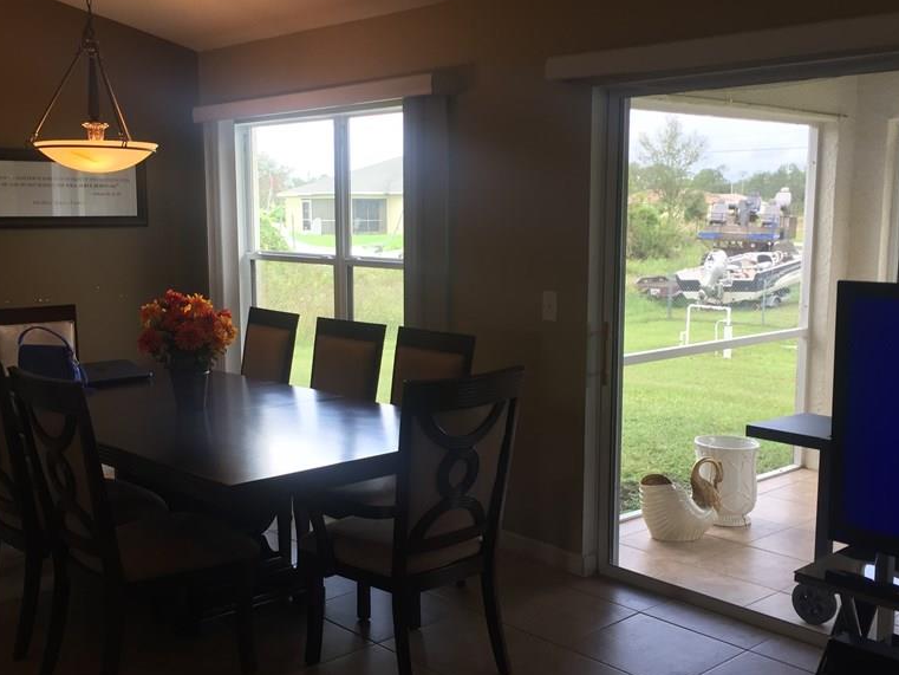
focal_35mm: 39
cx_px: 458
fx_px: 1013
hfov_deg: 47.9
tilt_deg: -7.0
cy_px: 378
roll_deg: -1.5
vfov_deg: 36.8
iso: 40
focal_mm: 4.15
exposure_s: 1/60
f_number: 2.2
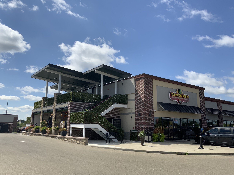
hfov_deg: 61.7
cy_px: 88
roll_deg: -0.8
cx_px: 117
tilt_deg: +11.2
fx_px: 196
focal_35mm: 29
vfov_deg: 48.2
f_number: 1.8
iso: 20
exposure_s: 1/2959
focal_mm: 3
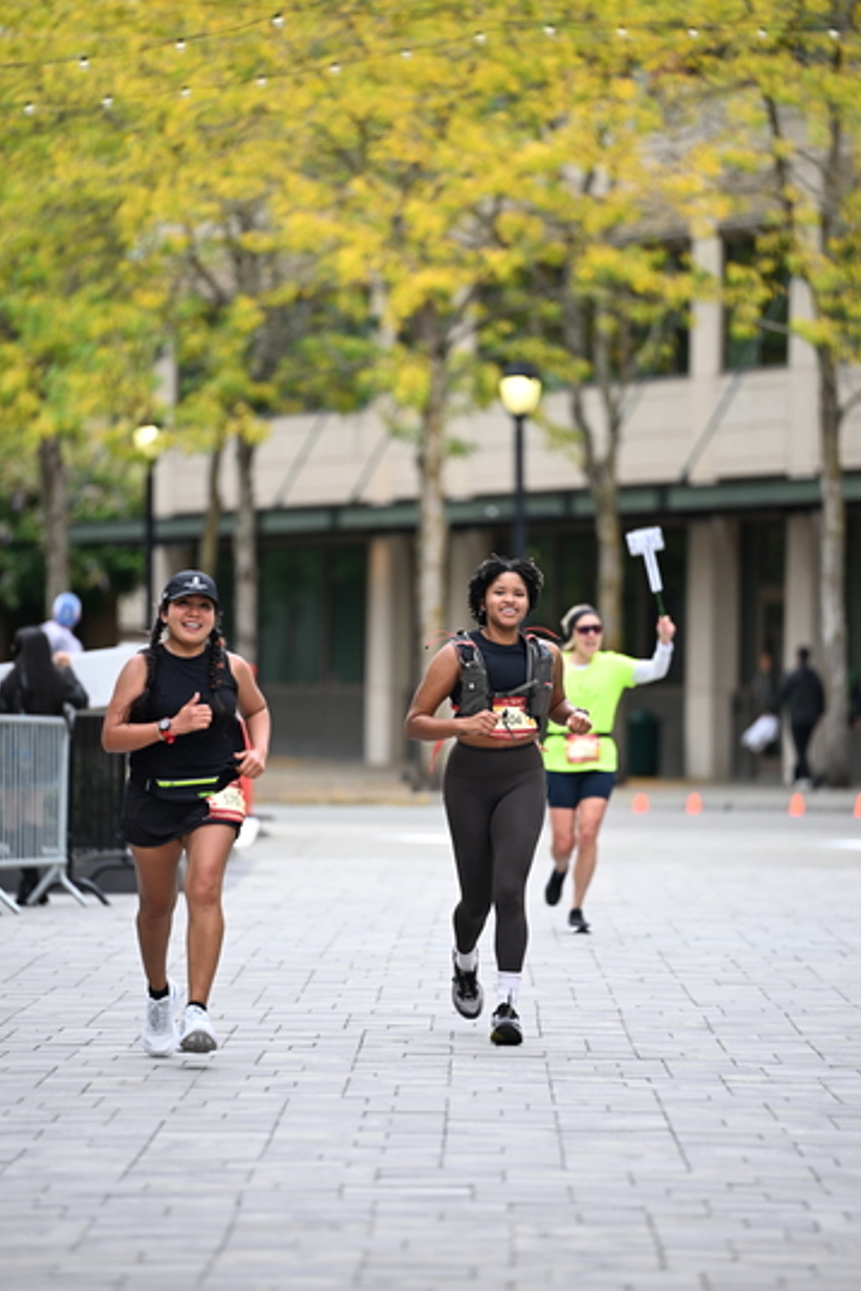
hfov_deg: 6.7
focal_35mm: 205
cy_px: 639
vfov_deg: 10.0
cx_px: 424
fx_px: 7354
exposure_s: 1/1600
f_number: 2.8
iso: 640
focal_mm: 200
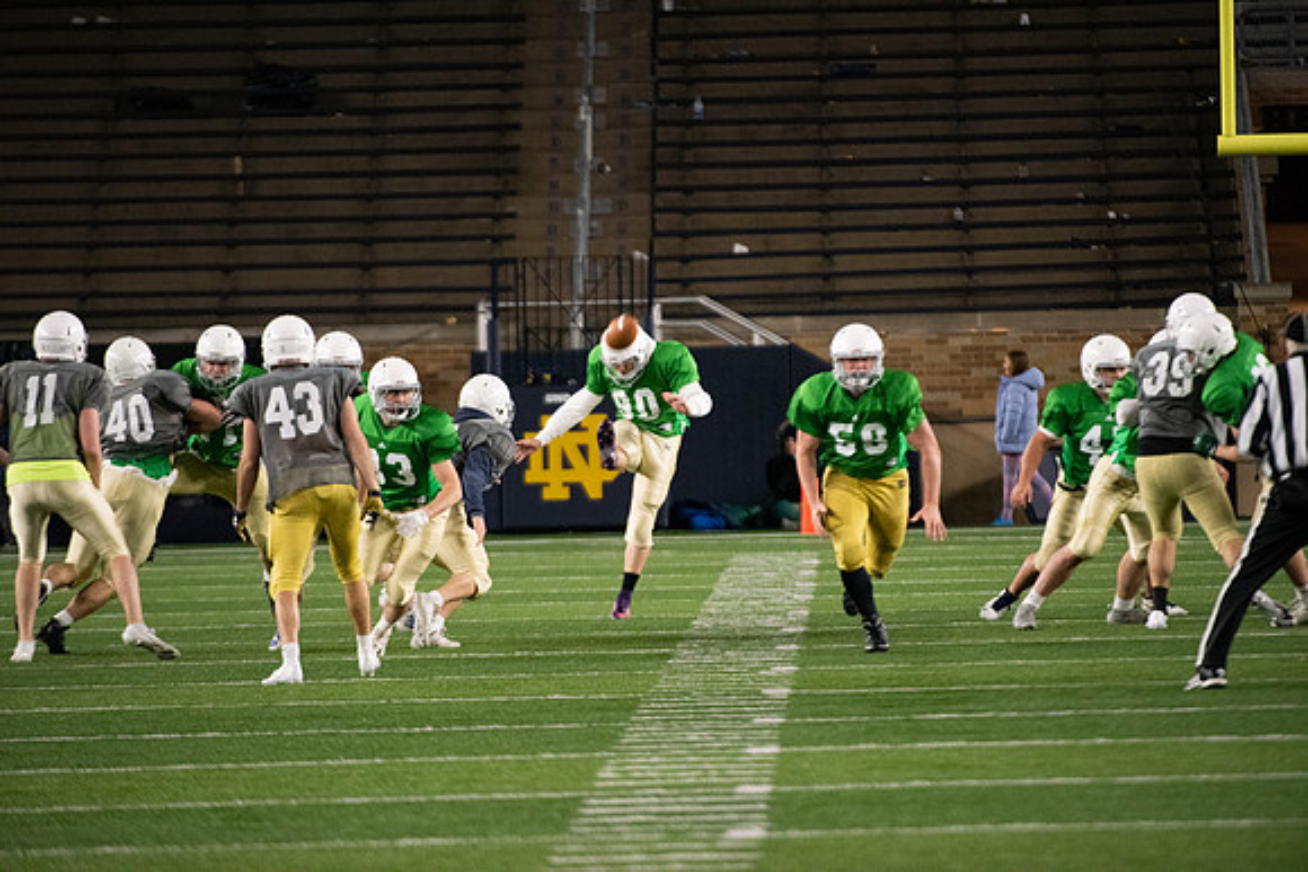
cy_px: 436
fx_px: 14536
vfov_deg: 3.4
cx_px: 654
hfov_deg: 5.2
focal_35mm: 400
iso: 6400
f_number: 4.5
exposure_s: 1/500
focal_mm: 400
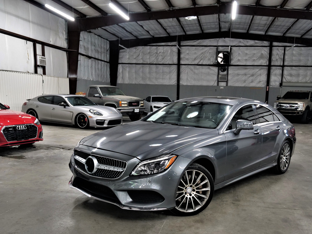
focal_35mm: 31
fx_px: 279
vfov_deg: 45.0
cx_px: 179
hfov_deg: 58.1
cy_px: 150
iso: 640
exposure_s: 1/60
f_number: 2.8
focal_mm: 12
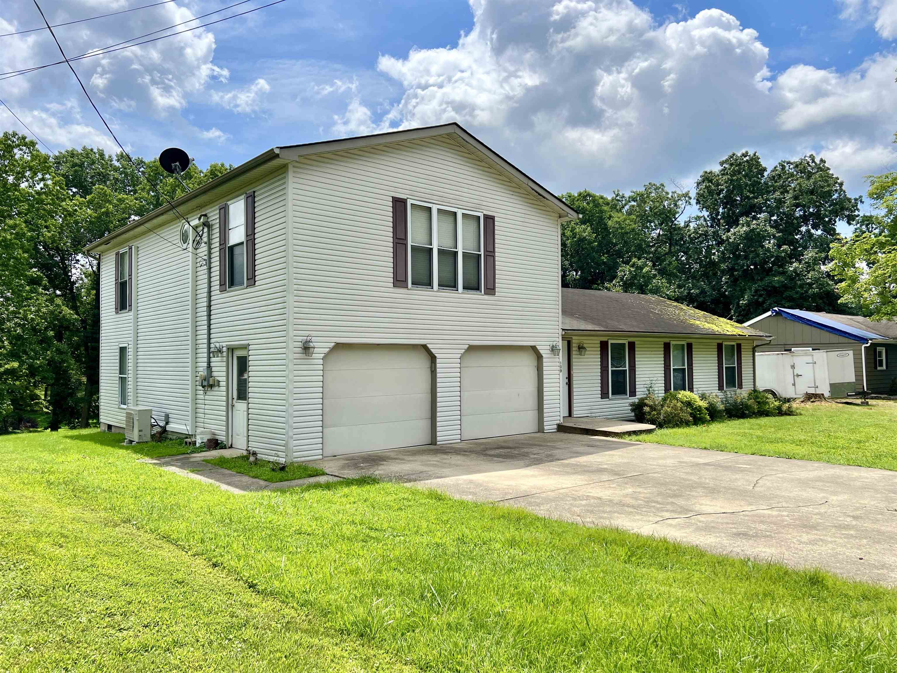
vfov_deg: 53.1
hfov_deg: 67.3
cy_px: 336
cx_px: 448
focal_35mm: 26
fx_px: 674
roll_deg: +0.2
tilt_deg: +1.4
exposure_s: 1/5076
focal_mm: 5.7
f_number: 1.5
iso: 50
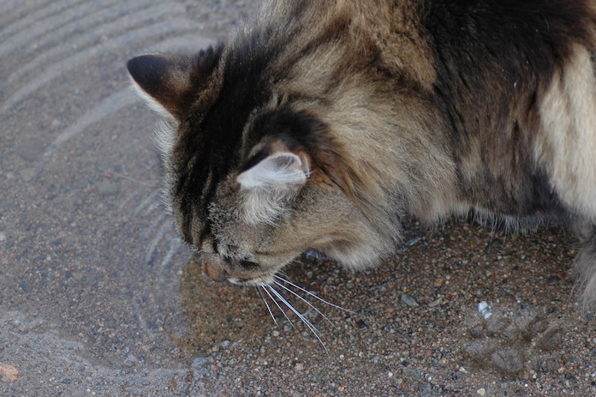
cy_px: 189
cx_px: 323
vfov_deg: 8.8
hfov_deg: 13.2
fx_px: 2573
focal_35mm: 156
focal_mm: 95
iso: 200
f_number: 4.2
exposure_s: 1/160
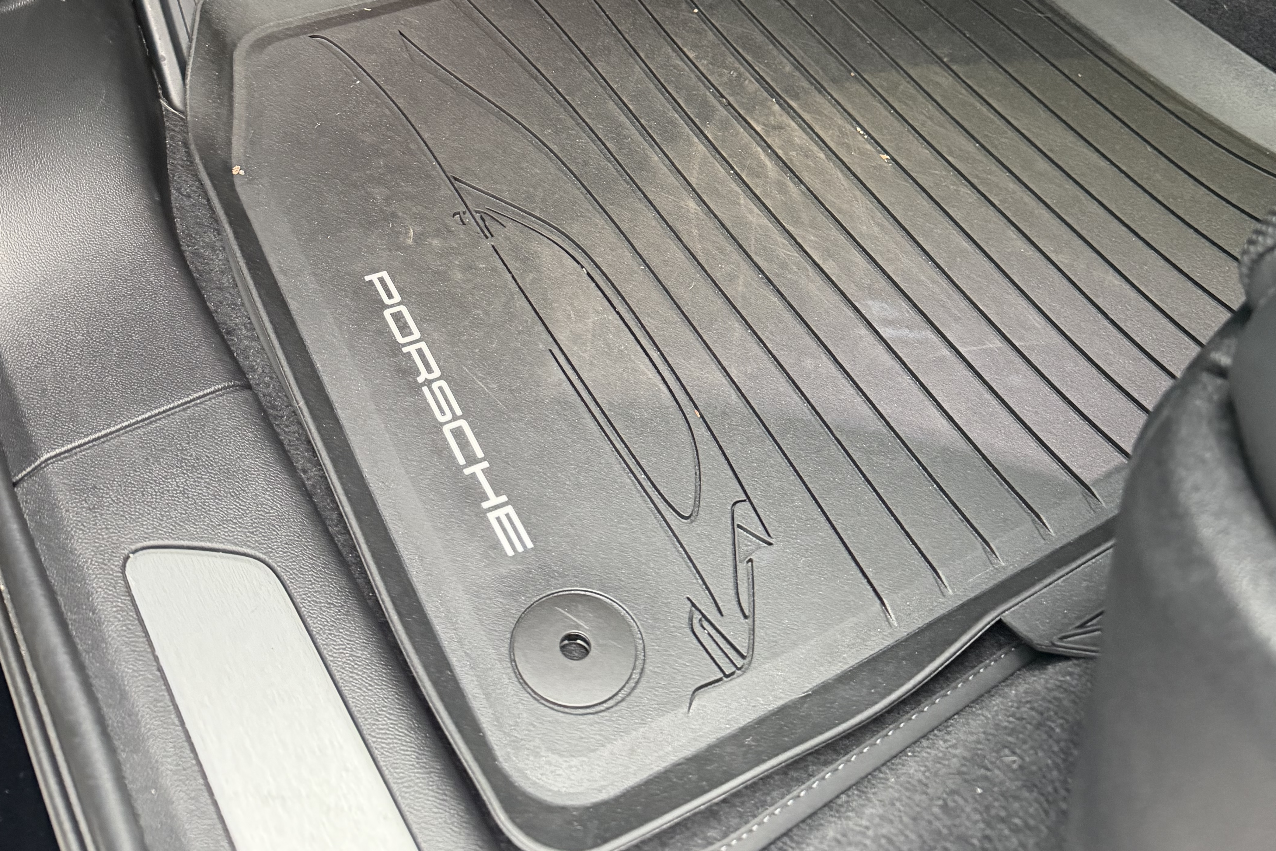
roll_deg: -9.3
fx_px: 1205
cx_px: 631
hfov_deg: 55.8
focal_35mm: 34
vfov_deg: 36.8
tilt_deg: -39.9
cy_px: 109
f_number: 1.78
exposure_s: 1/40
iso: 1000
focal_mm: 6.76
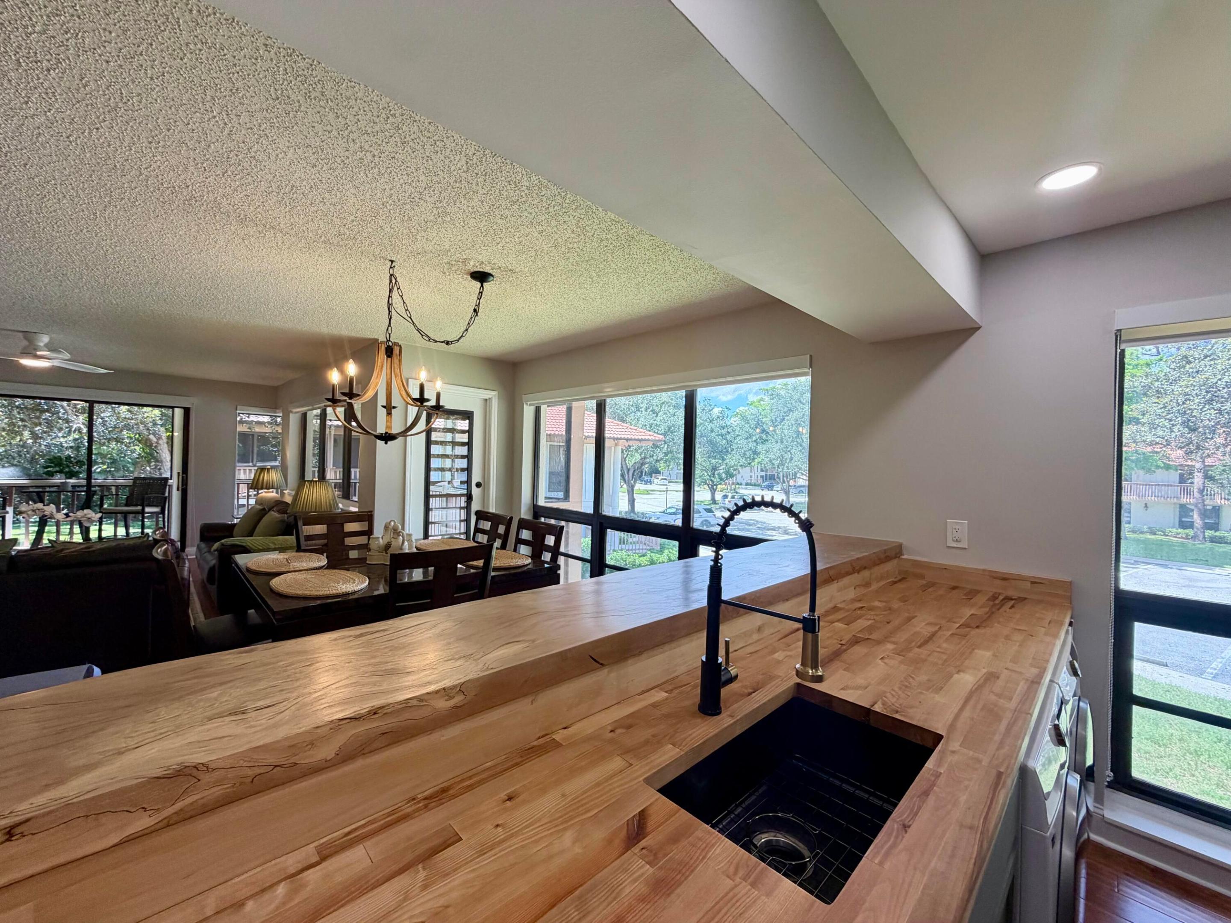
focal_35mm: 14
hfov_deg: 102.1
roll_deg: -1.4
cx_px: 616
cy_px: 462
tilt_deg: +0.4
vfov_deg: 85.7
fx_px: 498
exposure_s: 1/121
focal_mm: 2.22
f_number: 2.2
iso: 125
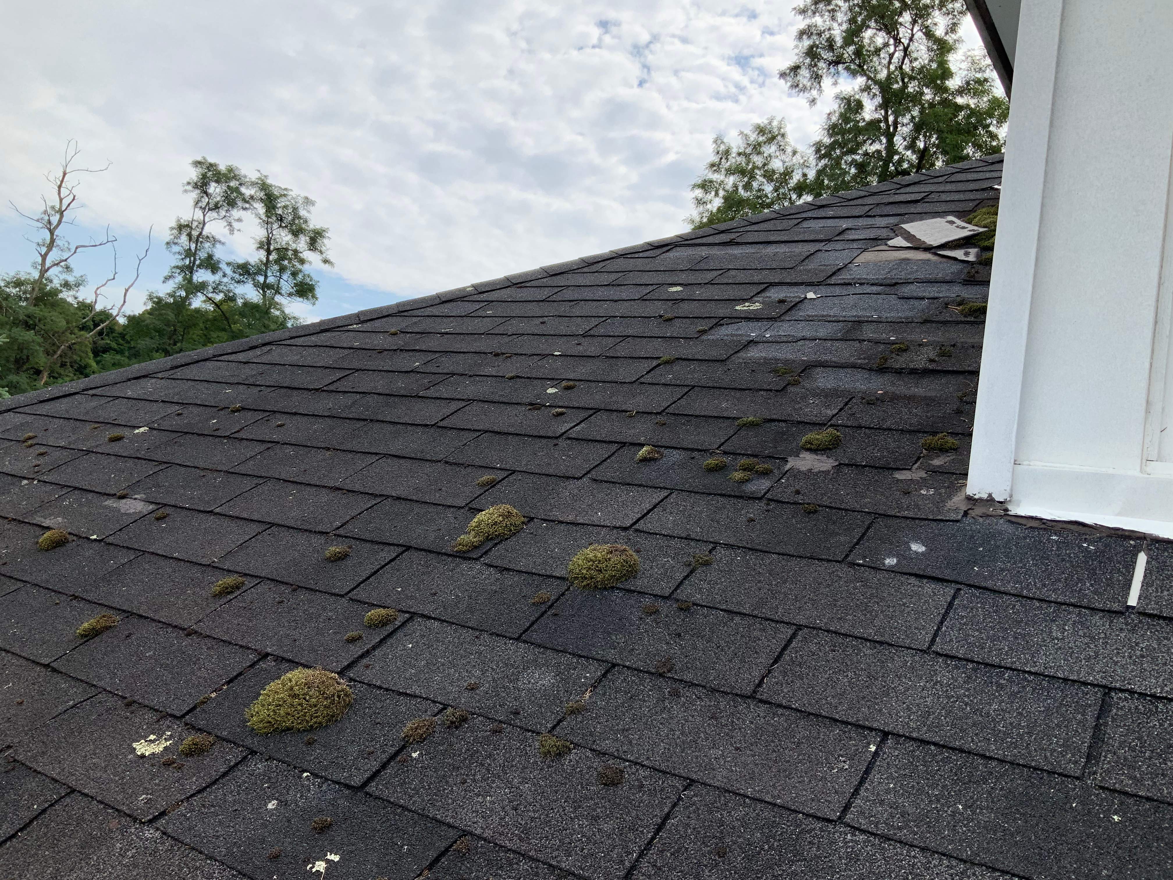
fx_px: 983
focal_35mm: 29
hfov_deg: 61.7
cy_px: 440
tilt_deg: +4.4
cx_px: 586
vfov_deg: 48.2
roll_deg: -7.8
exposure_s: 1/1412
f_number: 1.8
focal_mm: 3
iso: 16
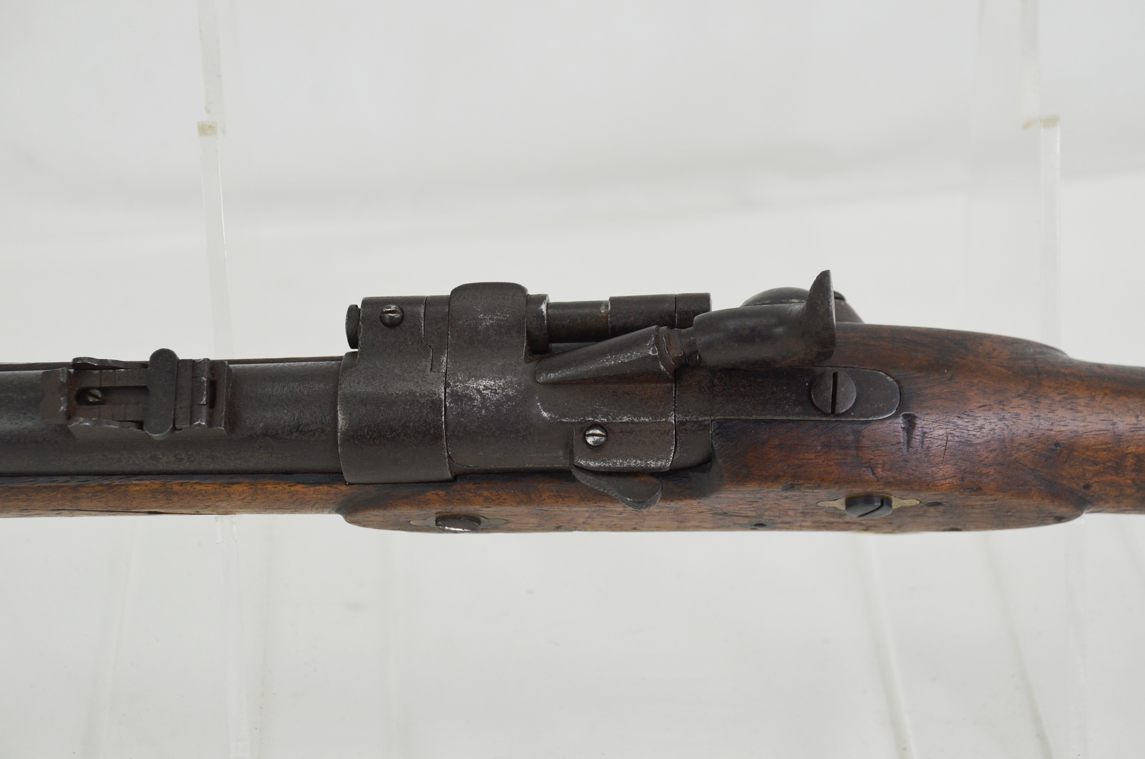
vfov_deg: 14.6
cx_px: 572
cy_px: 380
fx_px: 2952
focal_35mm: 93
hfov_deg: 22.0
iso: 560
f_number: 5
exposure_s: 1/250
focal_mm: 62
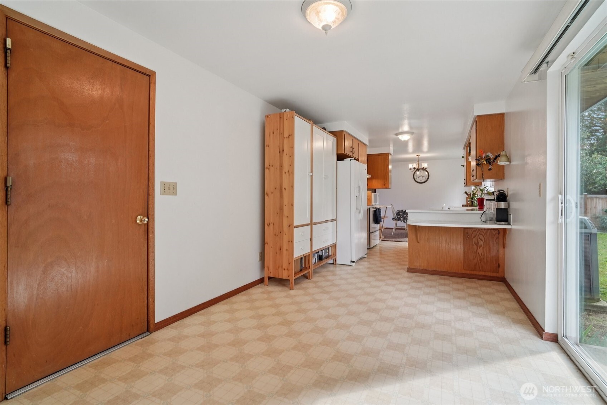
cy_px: 202
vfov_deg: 73.7
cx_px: 304
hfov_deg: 96.7
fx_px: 270
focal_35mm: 16
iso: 1600
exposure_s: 1/80
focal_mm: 16
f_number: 8
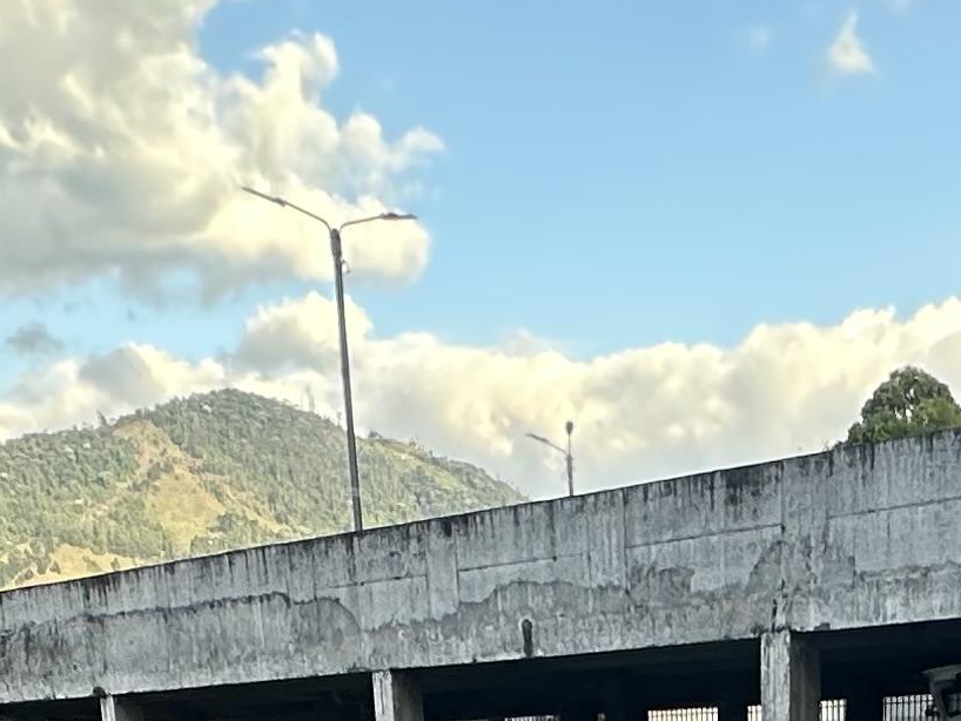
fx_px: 1916
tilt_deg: -23.9
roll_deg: +0.5
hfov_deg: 27.8
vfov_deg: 15.0
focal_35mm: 69
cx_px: 712
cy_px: 1630
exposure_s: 1/157
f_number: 2.2
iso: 40
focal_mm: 2.22
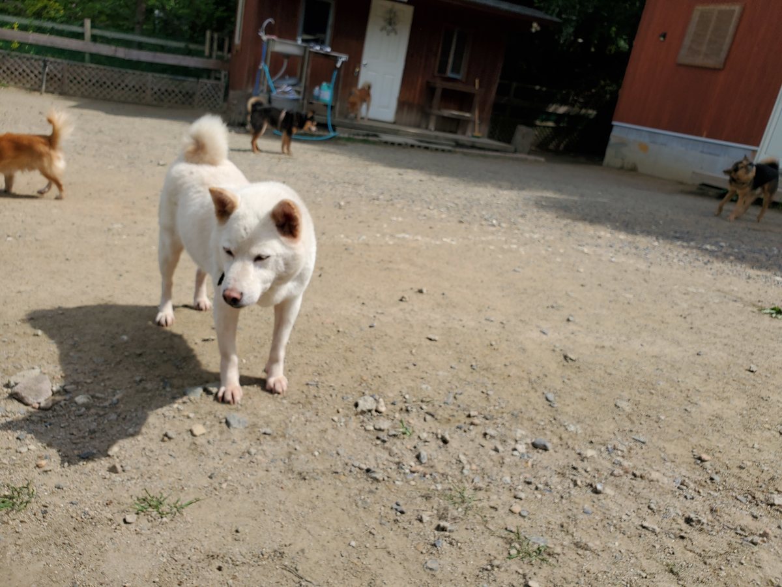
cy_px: 294
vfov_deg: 53.1
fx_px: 587
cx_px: 391
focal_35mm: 26
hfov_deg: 67.3
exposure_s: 1/1468
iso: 50
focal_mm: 4.3
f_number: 2.4
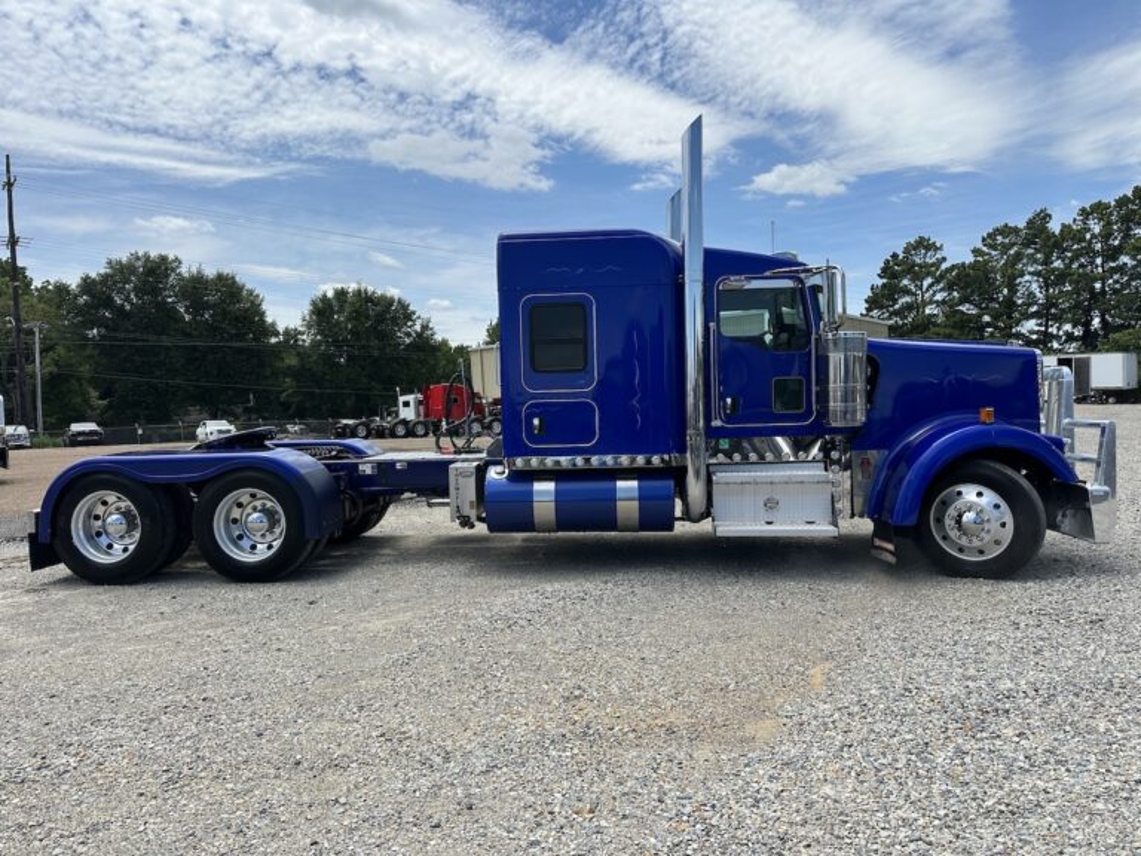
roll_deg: +2.8
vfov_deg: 56.8
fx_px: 791
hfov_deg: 71.6
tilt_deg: -0.7
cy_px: 428
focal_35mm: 24
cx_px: 570
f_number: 1.78
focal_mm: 6.86
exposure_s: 1/5525
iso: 80
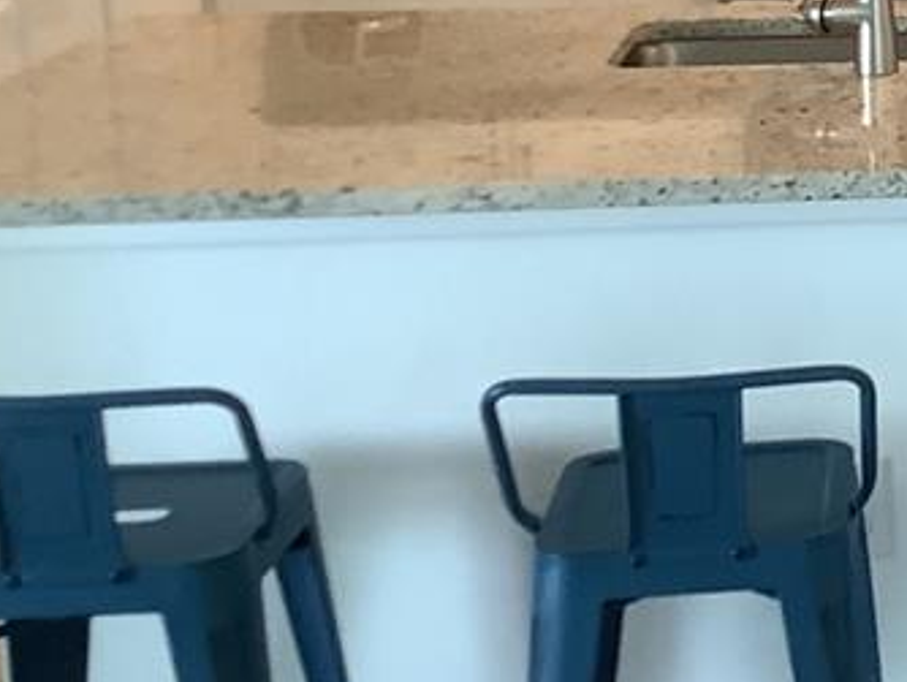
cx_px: 1325
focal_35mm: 95
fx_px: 2491
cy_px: 54
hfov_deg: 18.5
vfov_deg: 15.4
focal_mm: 3.3
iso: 125
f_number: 2.4
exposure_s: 1/60
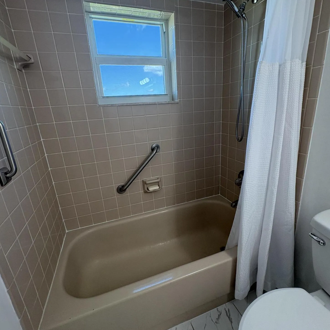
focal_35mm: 17
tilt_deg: -15.1
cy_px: 163
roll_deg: +4.7
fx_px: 183
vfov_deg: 84.0
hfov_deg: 84.0
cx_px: 167
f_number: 2.2
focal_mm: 2.22
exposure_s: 1/120
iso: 160
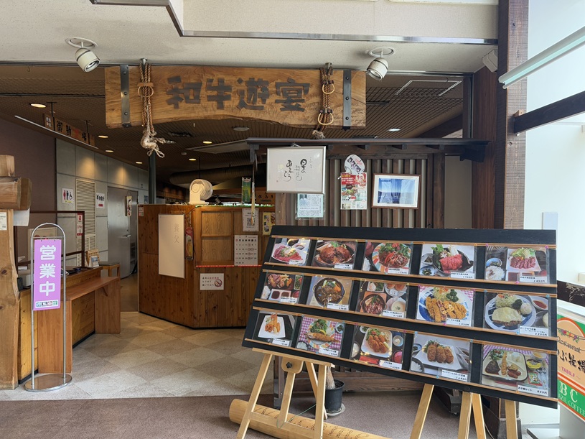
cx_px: 292
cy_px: 220
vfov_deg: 56.8
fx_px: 406
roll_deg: -0.5
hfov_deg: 71.6
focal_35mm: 24
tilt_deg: -1.8
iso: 160
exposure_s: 1/137
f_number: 1.78
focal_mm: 6.76
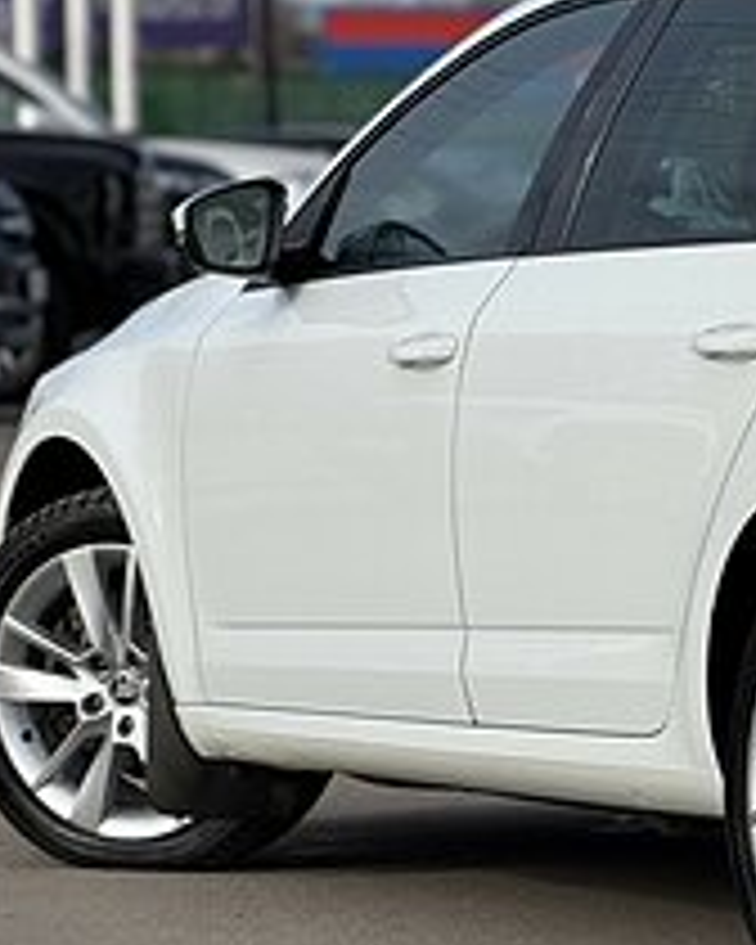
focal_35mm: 306
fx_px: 8558
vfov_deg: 6.3
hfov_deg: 5.0
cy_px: 468
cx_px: 1102
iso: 50
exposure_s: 1/1650
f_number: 2.8
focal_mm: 15.66
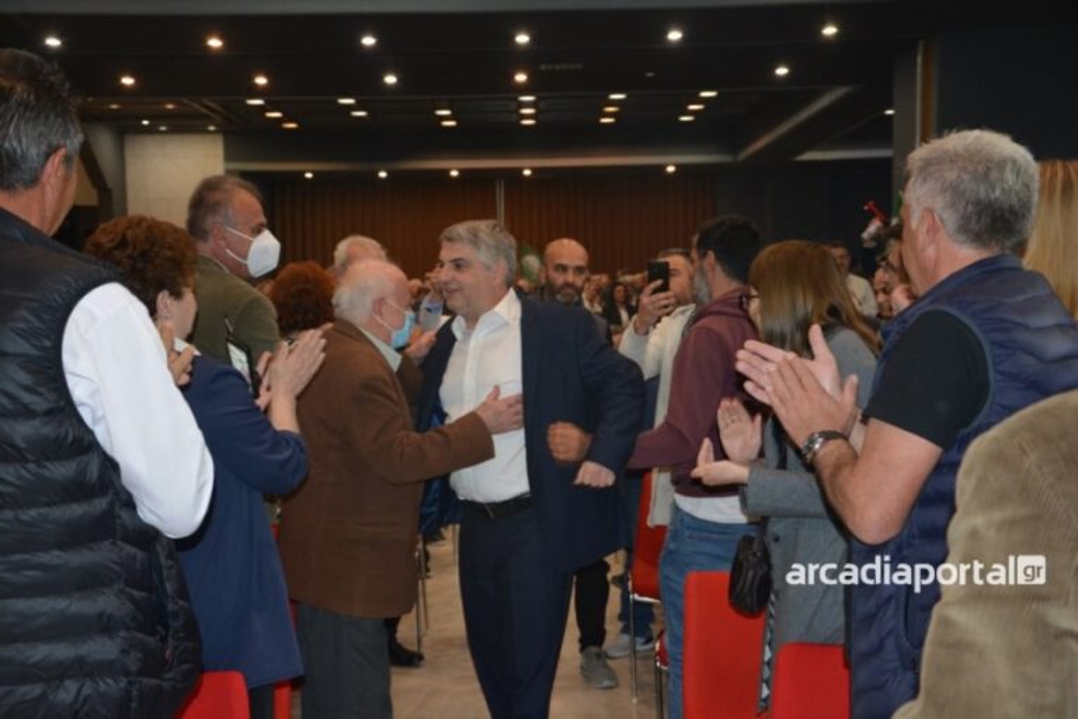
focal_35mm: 51
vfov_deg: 26.5
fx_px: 1527
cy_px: 360
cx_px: 539
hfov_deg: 38.9
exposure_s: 1/60
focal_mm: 34
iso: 1250
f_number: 4.2
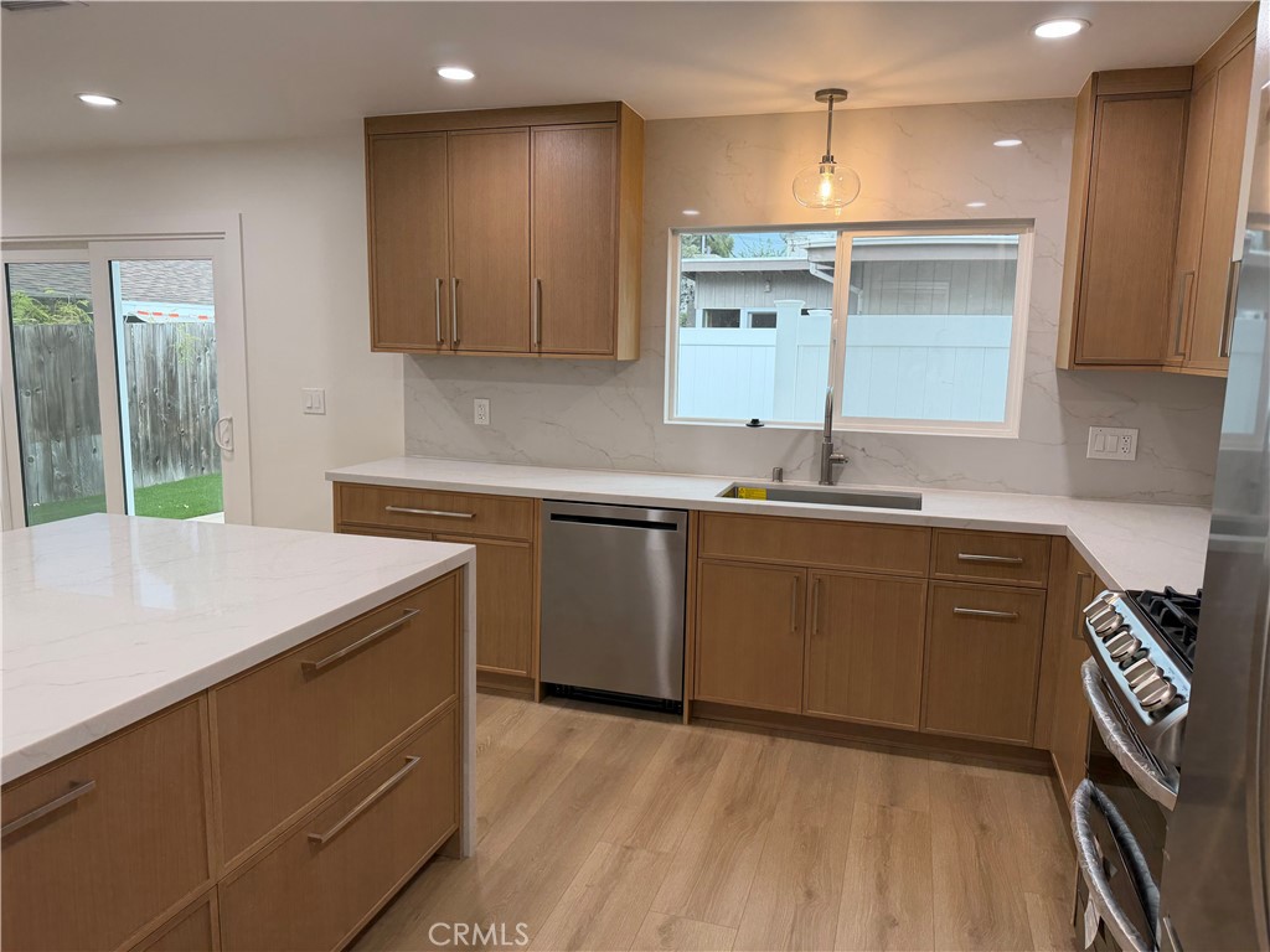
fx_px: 881
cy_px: 476
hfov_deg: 71.6
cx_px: 635
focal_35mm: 24
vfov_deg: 56.8
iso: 125
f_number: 1.78
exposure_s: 1/120
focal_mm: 6.76
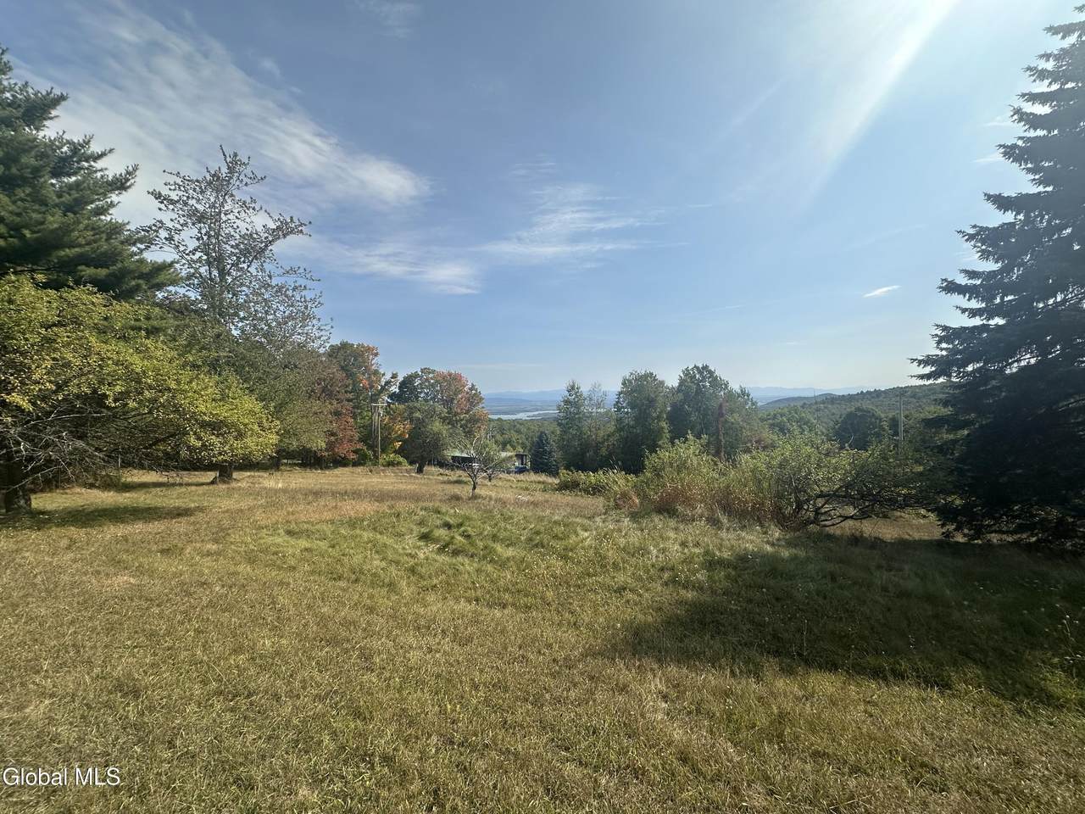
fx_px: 439
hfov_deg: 102.1
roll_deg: +1.0
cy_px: 407
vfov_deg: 85.7
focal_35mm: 14
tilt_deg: -1.2
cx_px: 542
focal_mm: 2.22
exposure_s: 1/3300
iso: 50
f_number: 2.2
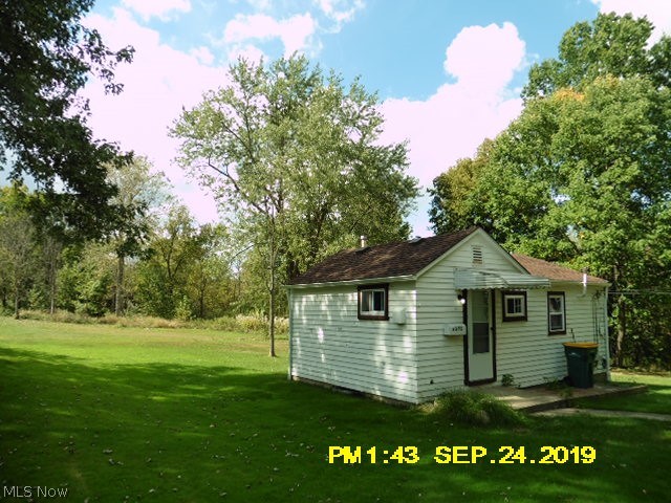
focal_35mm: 24
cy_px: 252
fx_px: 465
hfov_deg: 71.6
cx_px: 336
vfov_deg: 56.8
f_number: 3.3
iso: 100
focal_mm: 4.3
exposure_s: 1/250
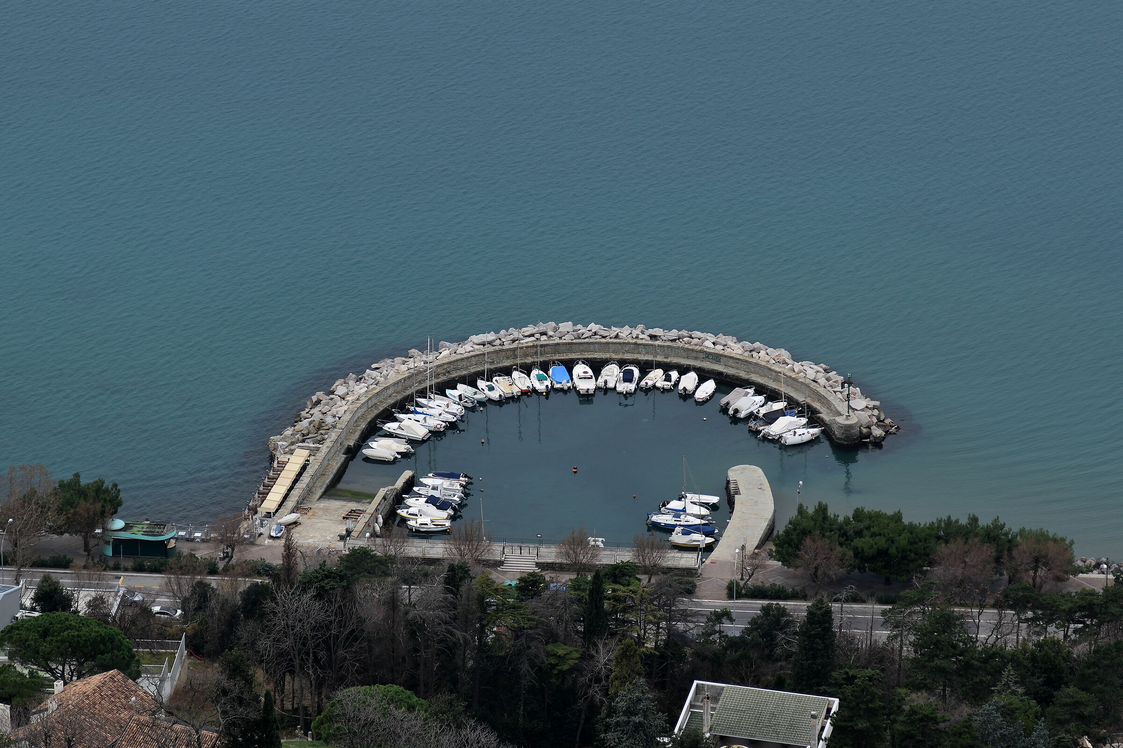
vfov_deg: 7.6
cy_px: 374
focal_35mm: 180
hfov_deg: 11.4
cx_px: 562
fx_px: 5615
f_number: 8
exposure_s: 1/250
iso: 100
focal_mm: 120
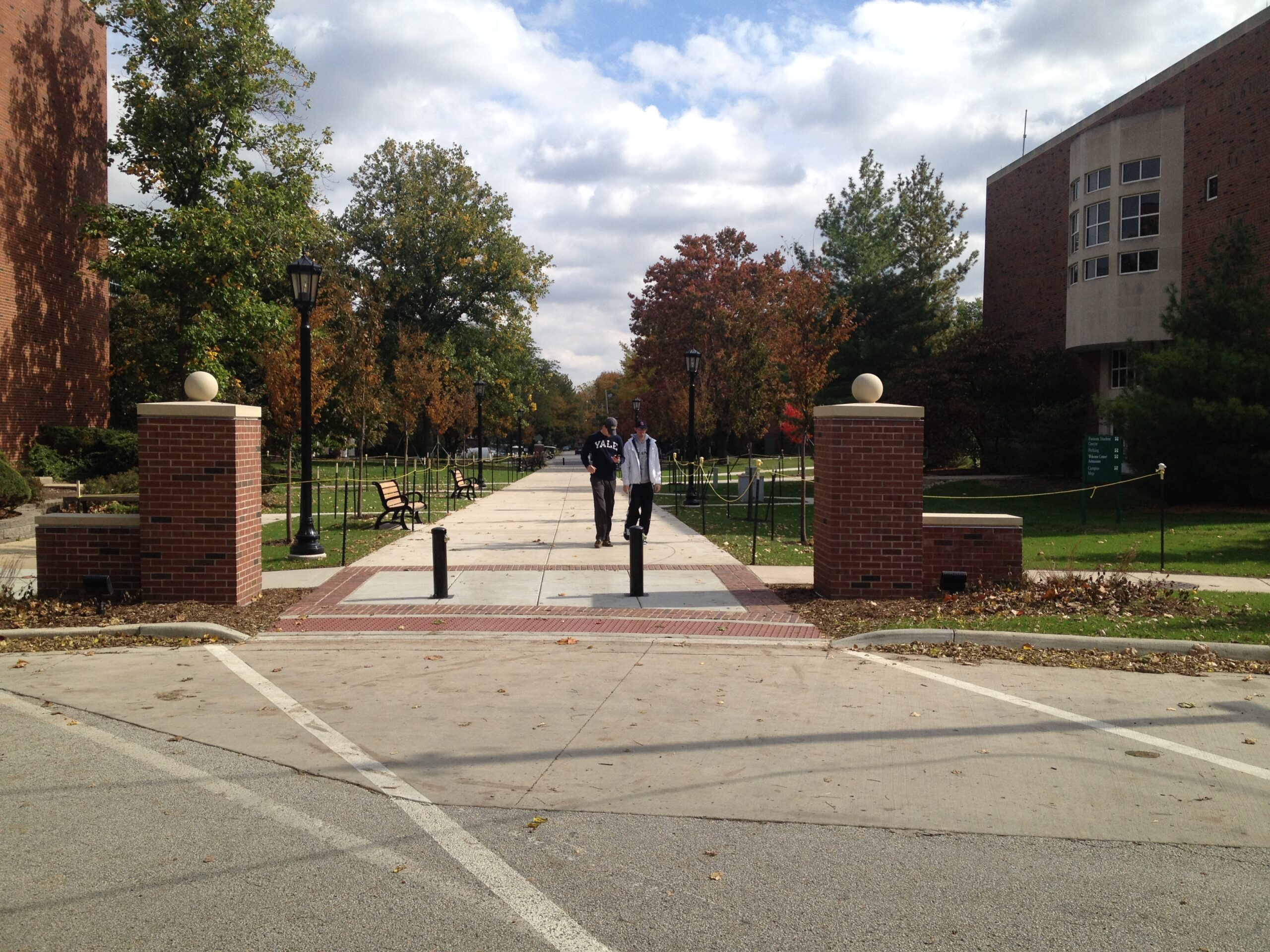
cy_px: 476
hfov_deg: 52.6
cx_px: 635
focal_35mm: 35
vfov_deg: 40.7
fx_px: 1284
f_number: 2.4
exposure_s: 1/1783
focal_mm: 4.28
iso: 50
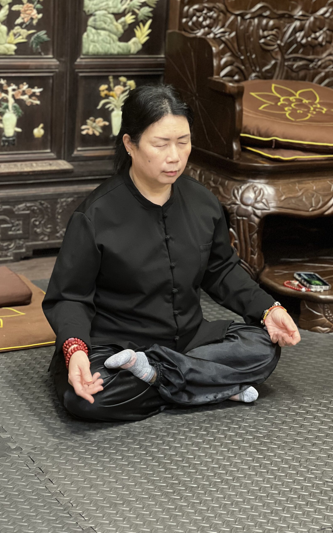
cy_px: 266
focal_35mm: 82
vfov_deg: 25.2
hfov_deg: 15.9
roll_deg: -2.6
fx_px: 1190
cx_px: 172
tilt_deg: -16.0
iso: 250
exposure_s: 1/40
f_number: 2.8
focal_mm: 9
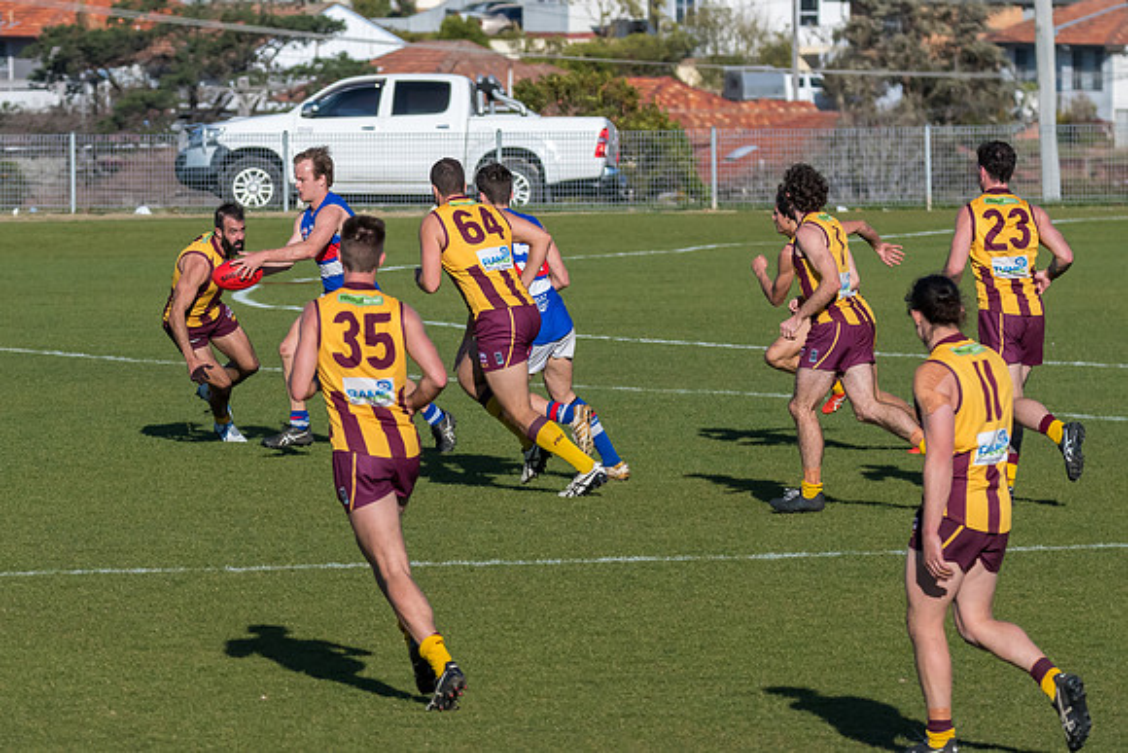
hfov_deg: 5.2
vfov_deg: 3.4
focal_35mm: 399
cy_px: 301
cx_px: 450
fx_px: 12517
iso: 800
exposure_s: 1/5000
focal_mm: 200
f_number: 8
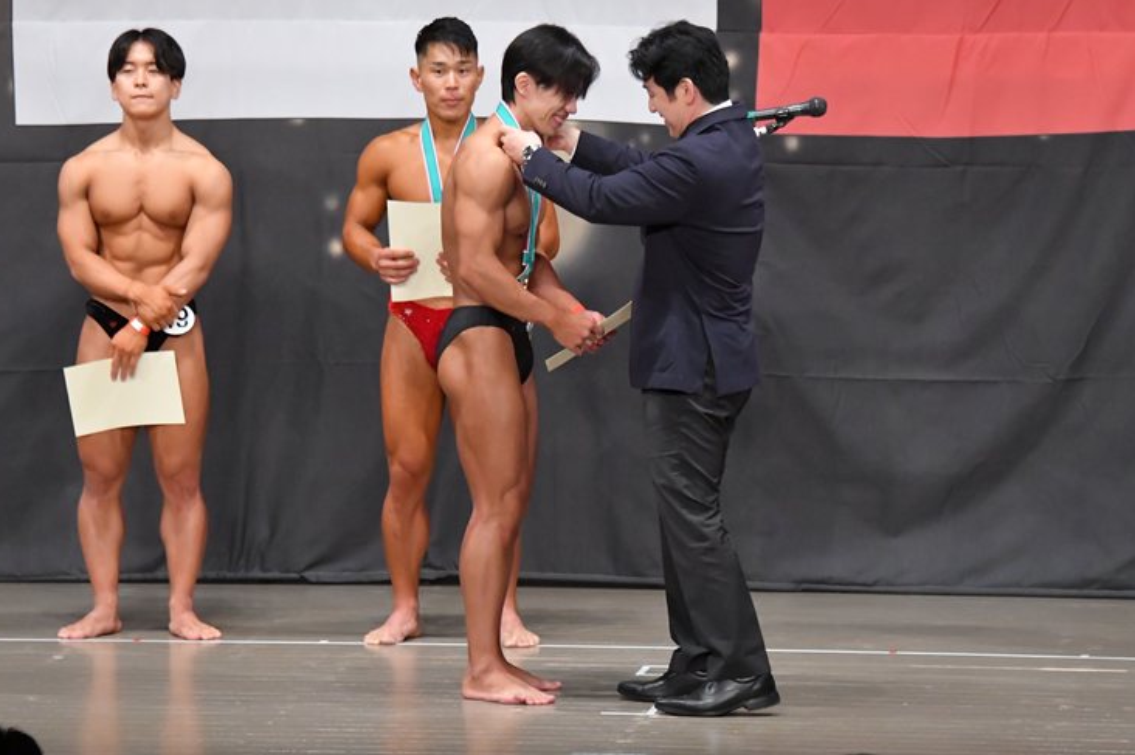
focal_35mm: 214
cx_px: 559
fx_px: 6742
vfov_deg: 6.4
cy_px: 388
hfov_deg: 9.6
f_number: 5.6
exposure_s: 1/400
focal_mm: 135
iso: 6400
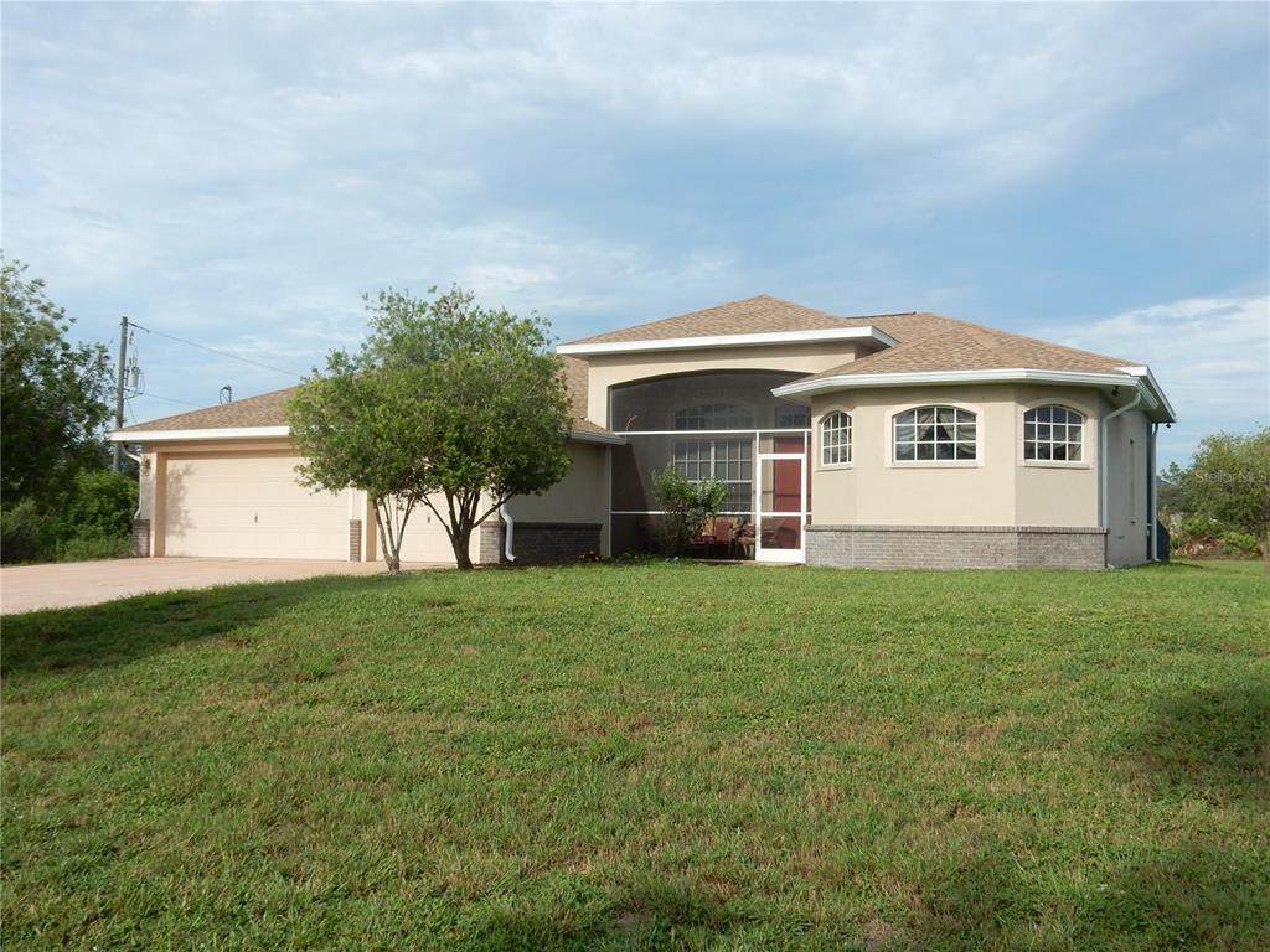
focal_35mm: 36
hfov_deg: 51.4
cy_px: 476
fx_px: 1321
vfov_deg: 39.7
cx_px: 635
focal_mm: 6.4
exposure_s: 1/800
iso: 125
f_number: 4
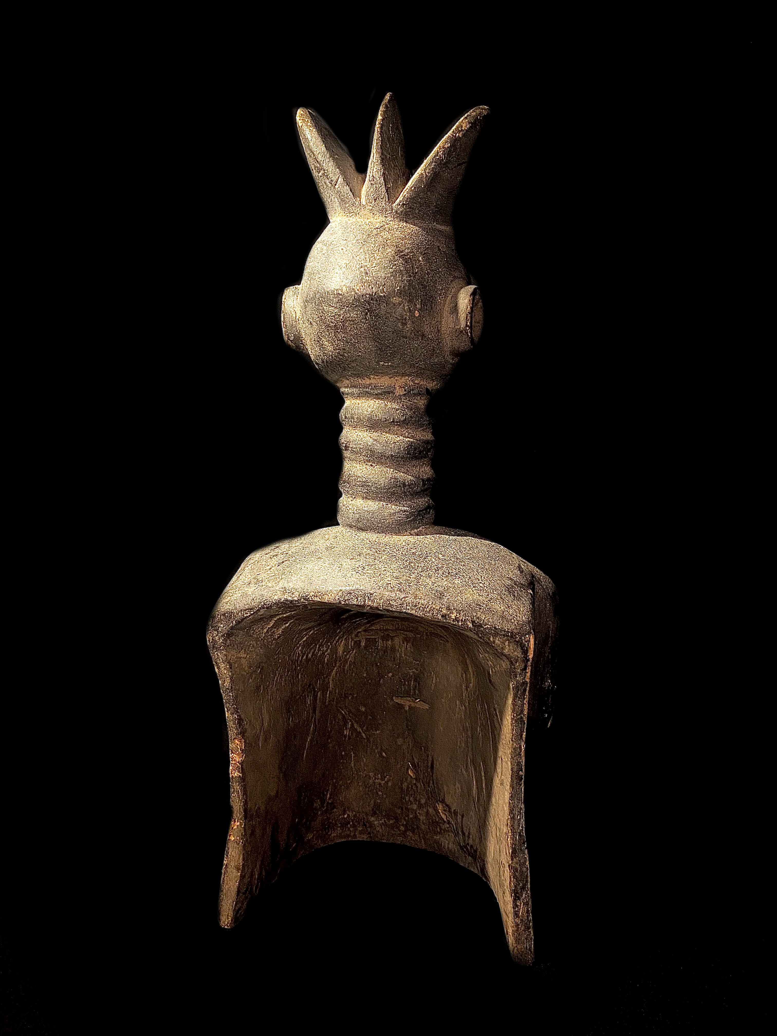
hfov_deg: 53.1
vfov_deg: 67.3
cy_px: 518
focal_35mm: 26
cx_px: 388
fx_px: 778
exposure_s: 1/25
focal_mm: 4.25
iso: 500
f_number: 1.8
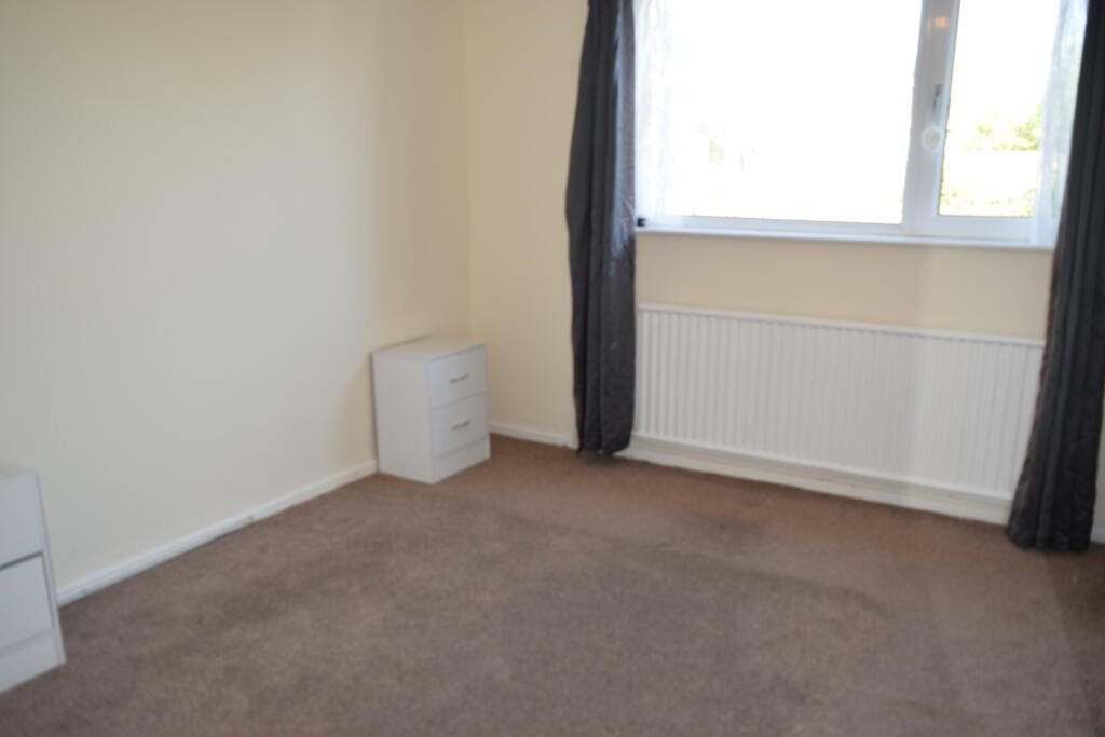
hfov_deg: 67.4
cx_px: 552
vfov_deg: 47.9
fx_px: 829
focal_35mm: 27
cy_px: 368
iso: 400
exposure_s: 1/125
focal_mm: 18
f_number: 5.6
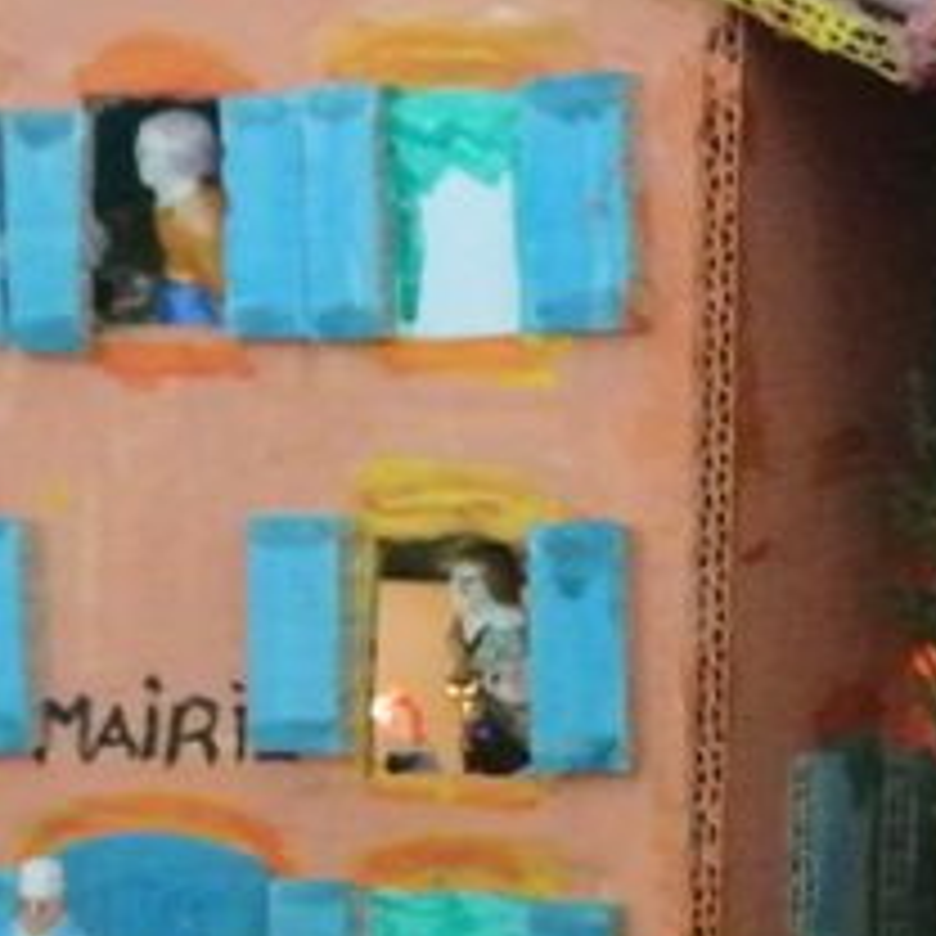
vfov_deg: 9.8
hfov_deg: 9.8
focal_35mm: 177
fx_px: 5415
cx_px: 788
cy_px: 839
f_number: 5
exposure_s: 1/50
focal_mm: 20.3
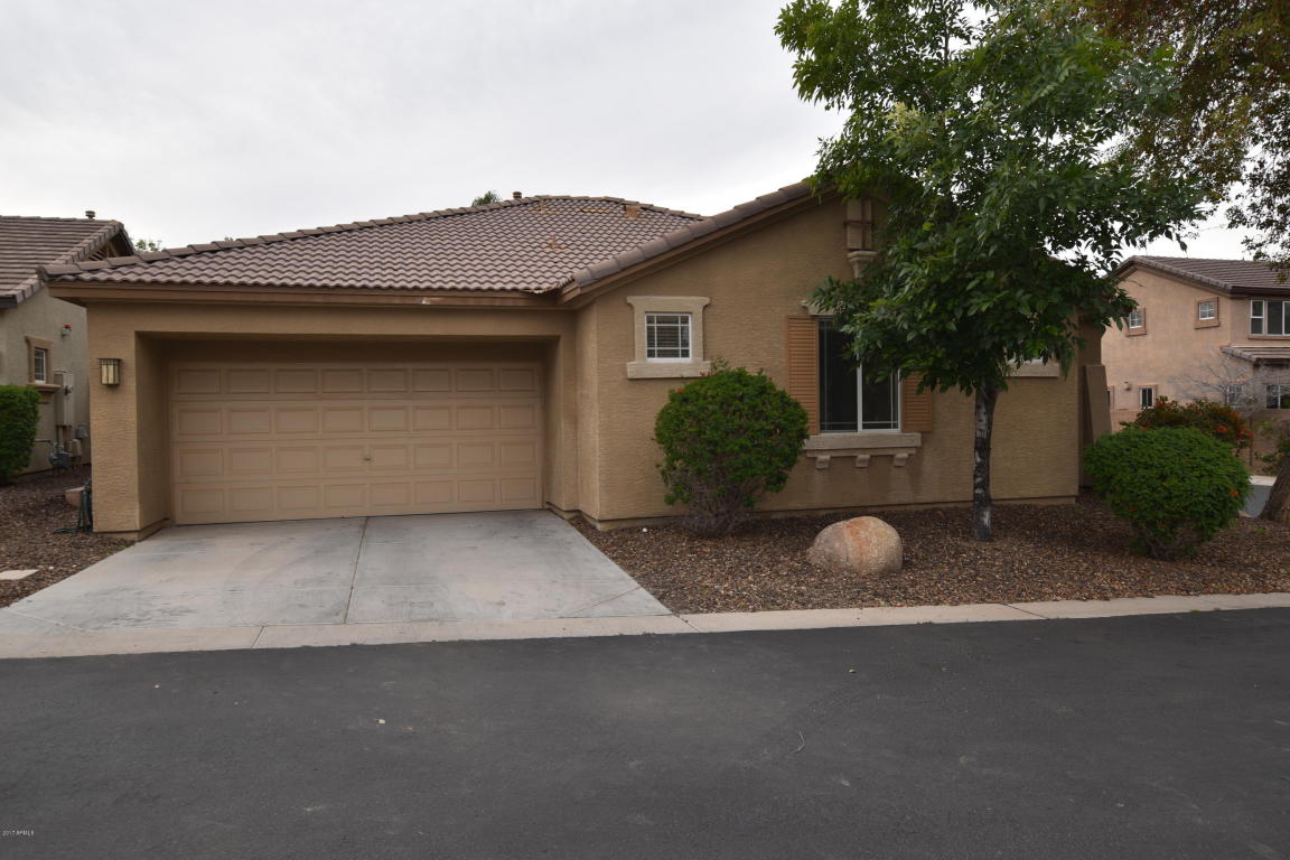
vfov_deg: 53.1
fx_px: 860
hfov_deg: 73.7
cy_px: 430
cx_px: 645
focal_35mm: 24
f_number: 7.1
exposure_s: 1/200
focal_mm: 16
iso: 100
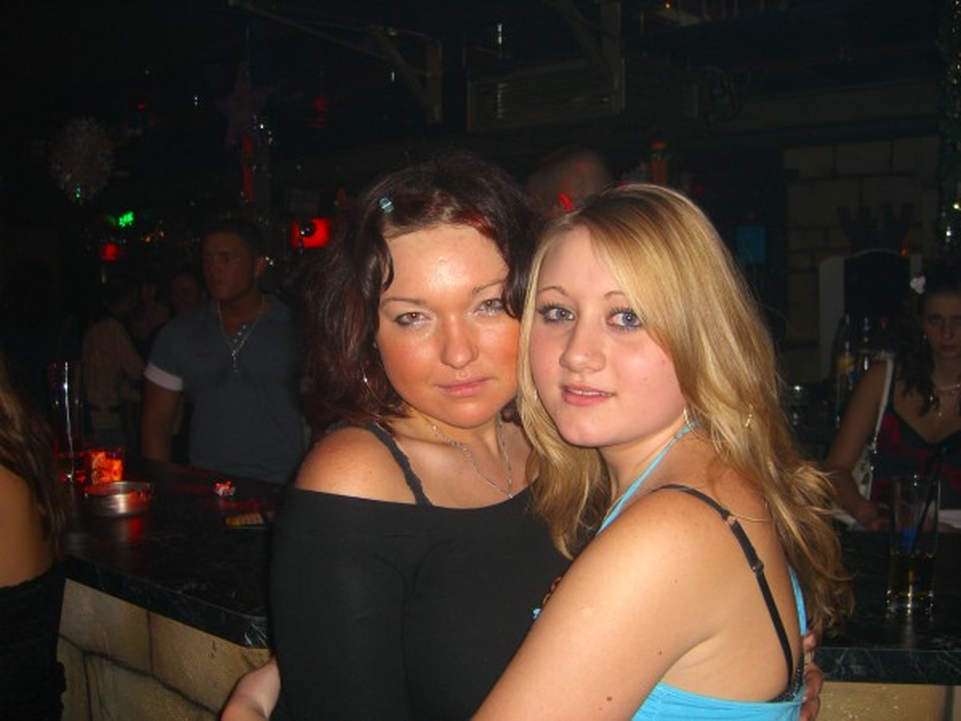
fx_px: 1055
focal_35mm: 38
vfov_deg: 37.7
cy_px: 360
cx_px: 480
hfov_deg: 49.0
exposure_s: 1/60
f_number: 2.8
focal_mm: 7.9
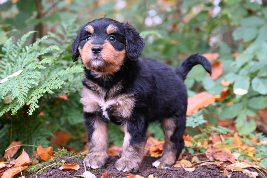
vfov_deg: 17.2
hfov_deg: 25.5
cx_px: 134
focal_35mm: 80
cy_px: 89
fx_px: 590
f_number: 4
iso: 3200
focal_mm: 53
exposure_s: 1/125
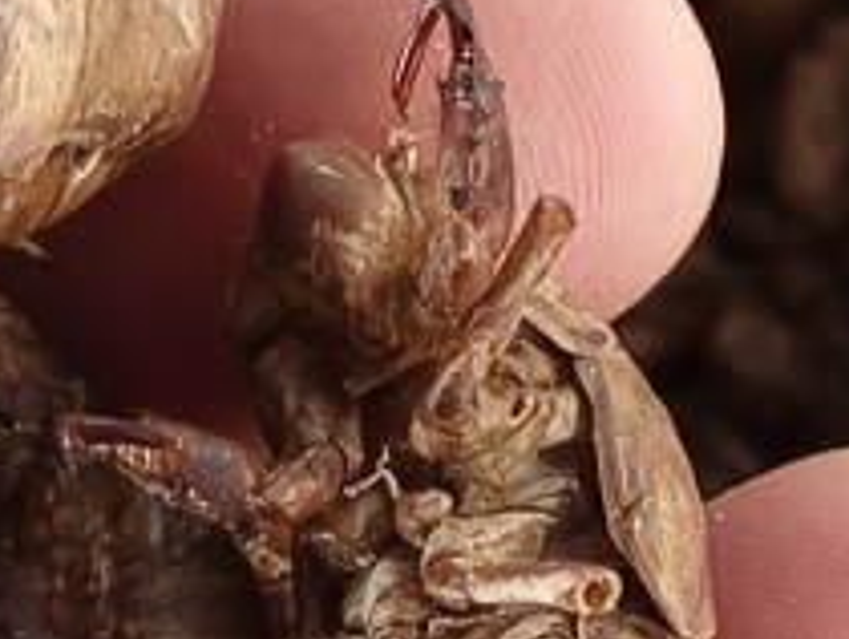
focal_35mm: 127
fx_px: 3118
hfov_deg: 15.0
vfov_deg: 11.4
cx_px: -174
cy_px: 815
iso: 1014
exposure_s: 1/33.3
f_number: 2
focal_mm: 2.32
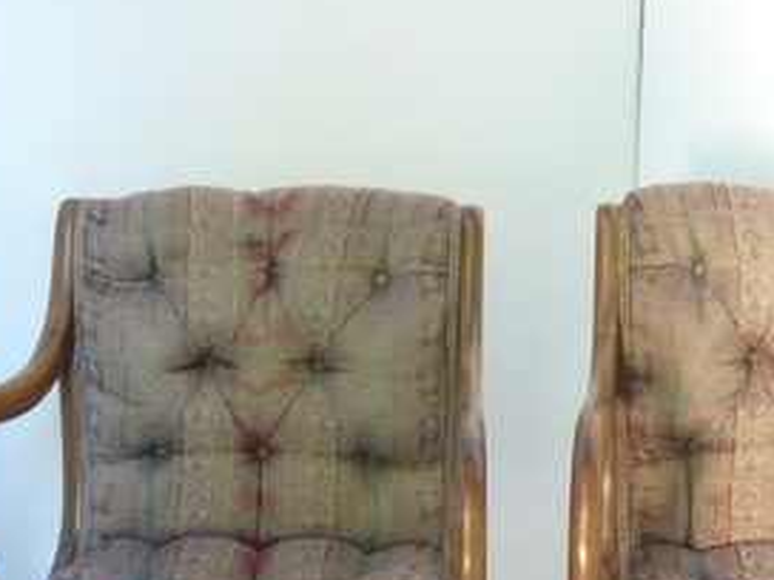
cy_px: 623
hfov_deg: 18.5
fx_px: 2370
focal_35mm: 106
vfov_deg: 13.7
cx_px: 450
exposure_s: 1/15
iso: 400
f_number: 3.8
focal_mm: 7.9
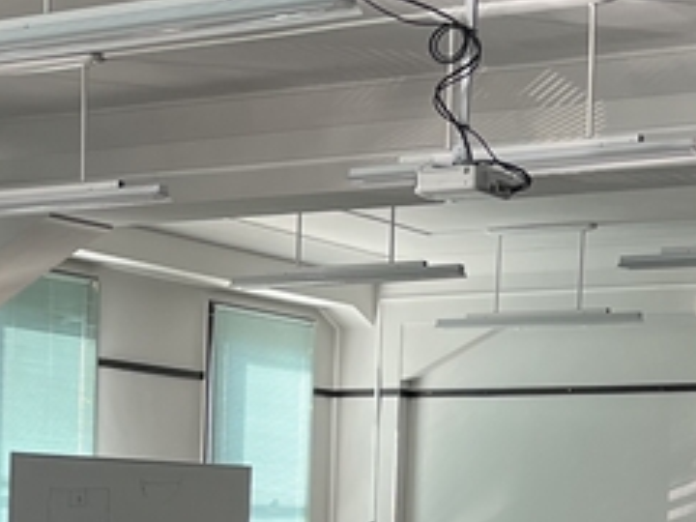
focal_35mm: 111
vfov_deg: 13.0
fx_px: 2232
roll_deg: -0.7
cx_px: 9
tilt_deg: -3.4
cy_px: 647
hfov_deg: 17.3
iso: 80
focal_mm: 5.1
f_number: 1.6
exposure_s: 1/60
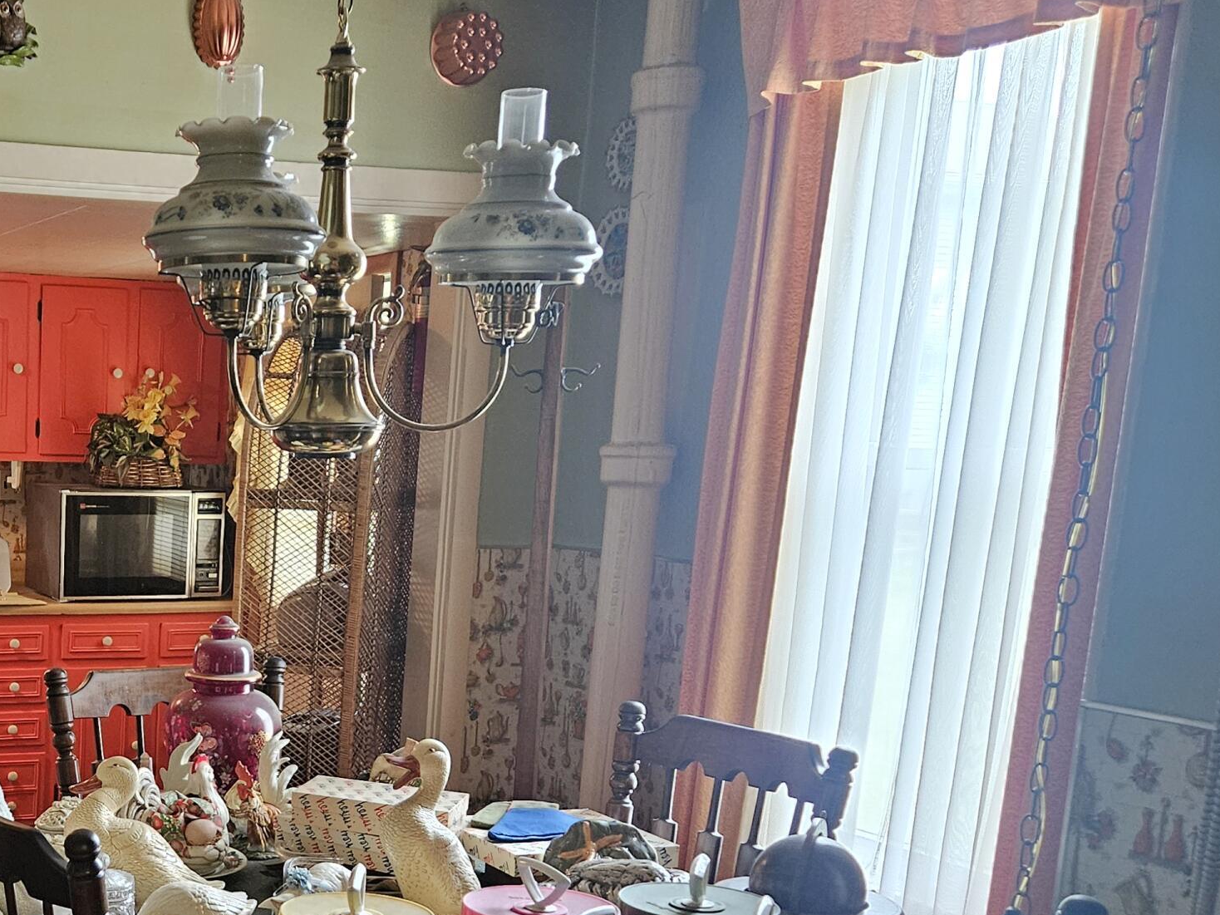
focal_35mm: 47
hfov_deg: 37.2
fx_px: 1656
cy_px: 745
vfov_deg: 30.1
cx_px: 71
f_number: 1.8
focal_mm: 5.4
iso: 640
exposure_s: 1/60
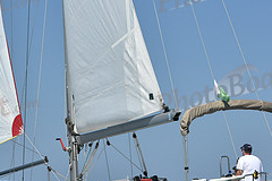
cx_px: 99
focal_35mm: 169
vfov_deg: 8.1
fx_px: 1277
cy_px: 162
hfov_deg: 12.1
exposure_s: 1/1600
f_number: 8
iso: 250
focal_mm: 70
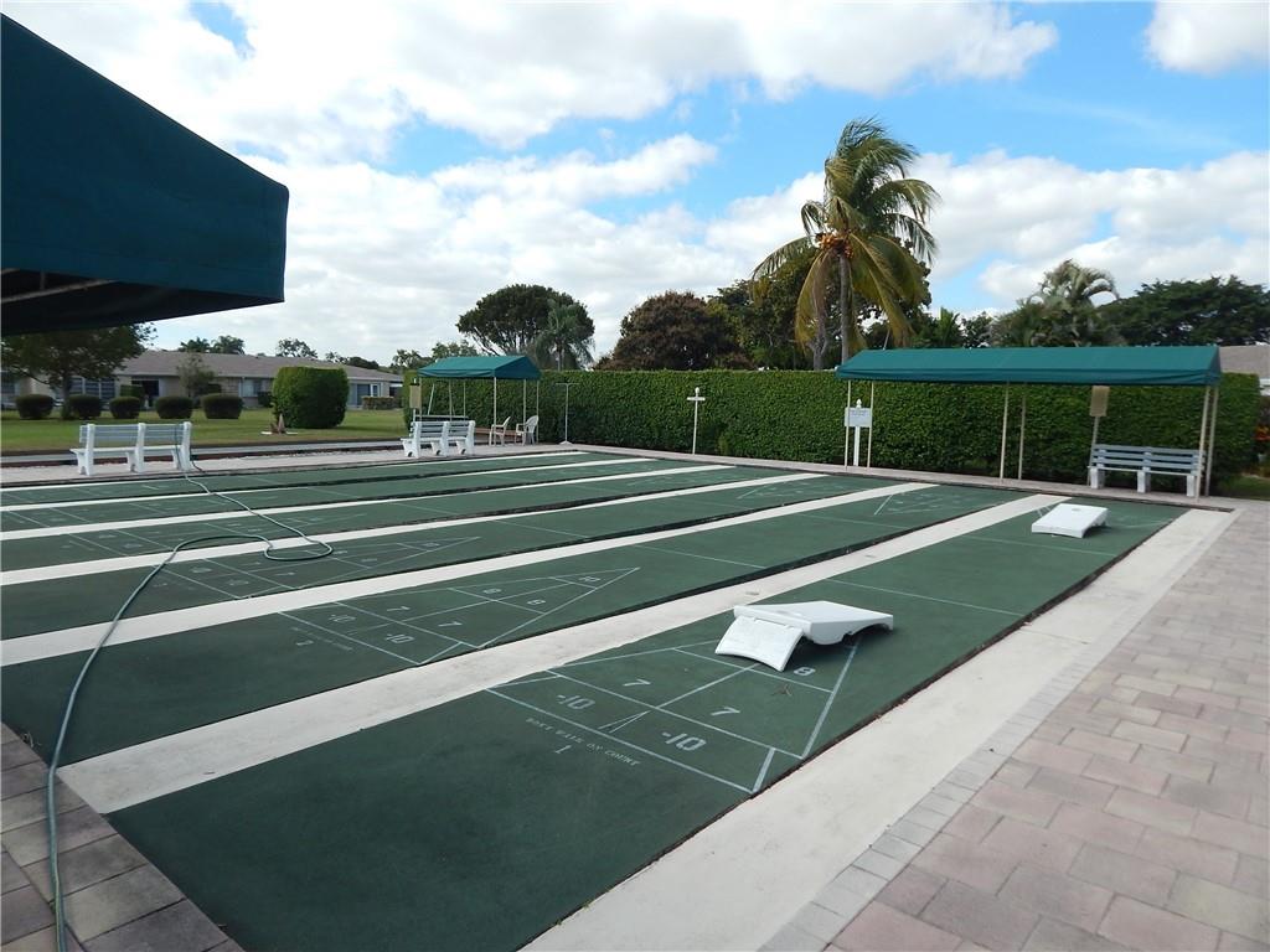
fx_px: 844
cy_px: 476
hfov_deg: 73.9
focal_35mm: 23
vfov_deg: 58.9
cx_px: 635
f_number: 6
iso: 125
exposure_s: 1/400
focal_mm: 4
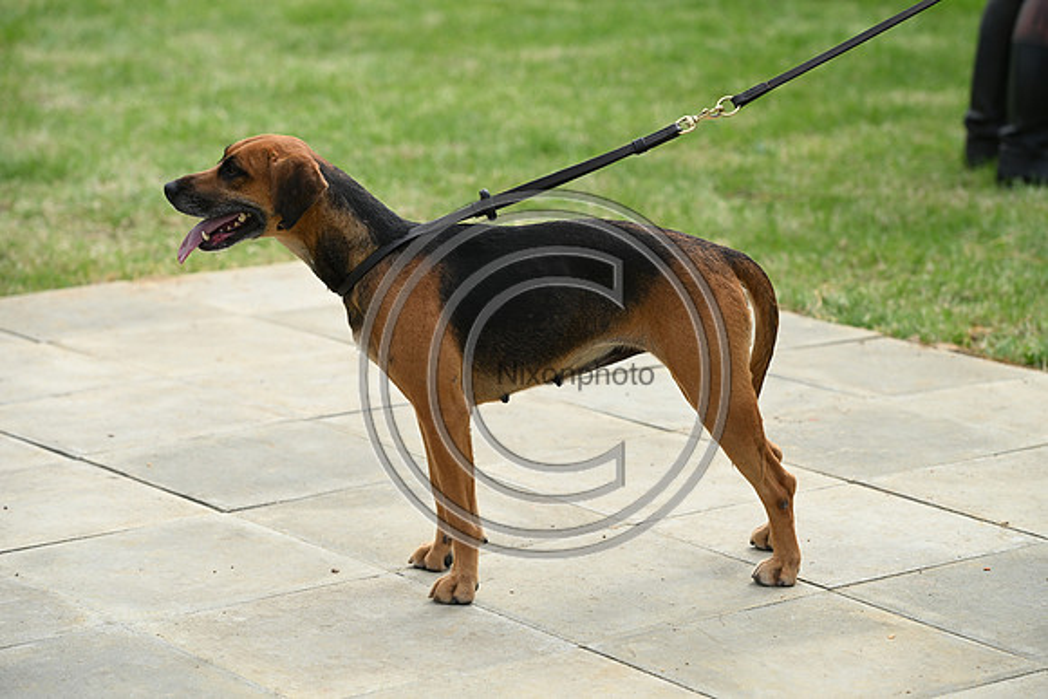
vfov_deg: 11.0
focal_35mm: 125
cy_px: 350
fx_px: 3640
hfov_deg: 16.4
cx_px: 524
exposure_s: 1/1000
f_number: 4.5
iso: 200
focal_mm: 125
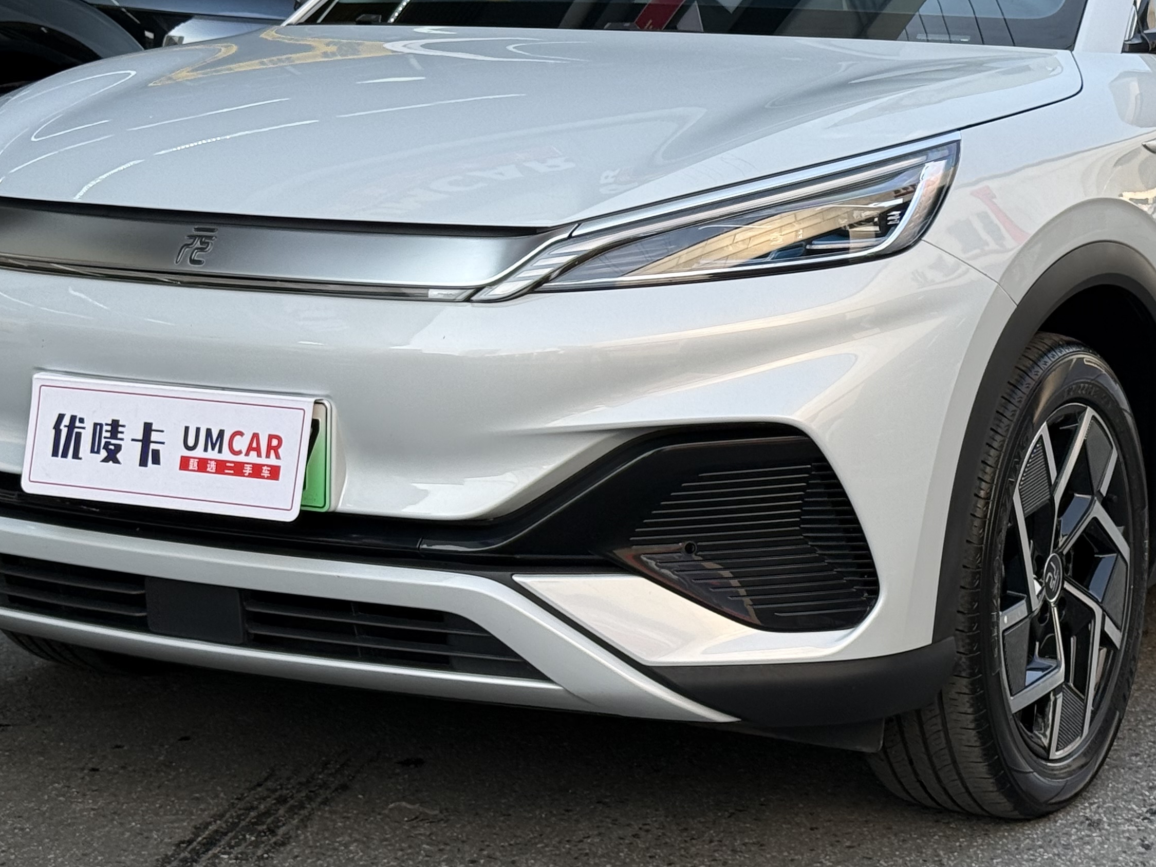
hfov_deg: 22.7
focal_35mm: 86
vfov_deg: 17.0
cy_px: 155
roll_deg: -0.8
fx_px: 2872
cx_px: 744
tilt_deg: -3.7
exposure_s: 1/828
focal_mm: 6.76
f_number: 1.78
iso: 64
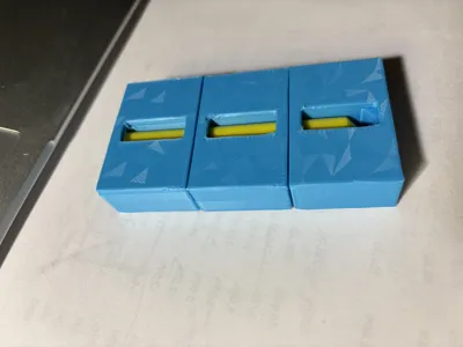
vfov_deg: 53.1
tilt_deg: -58.0
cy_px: 174
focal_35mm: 26
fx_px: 348
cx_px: 232
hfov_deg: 67.3
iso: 80
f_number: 1.6
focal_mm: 5.96
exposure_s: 1/100
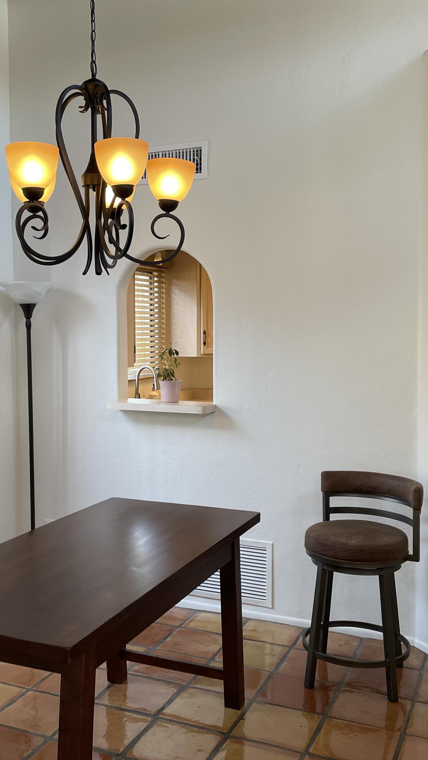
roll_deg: +0.9
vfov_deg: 52.8
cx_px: 170
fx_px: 767
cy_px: 381
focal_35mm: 38
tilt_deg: -2.3
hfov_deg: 31.1
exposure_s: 1/121
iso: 125
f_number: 1.6
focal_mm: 4.2
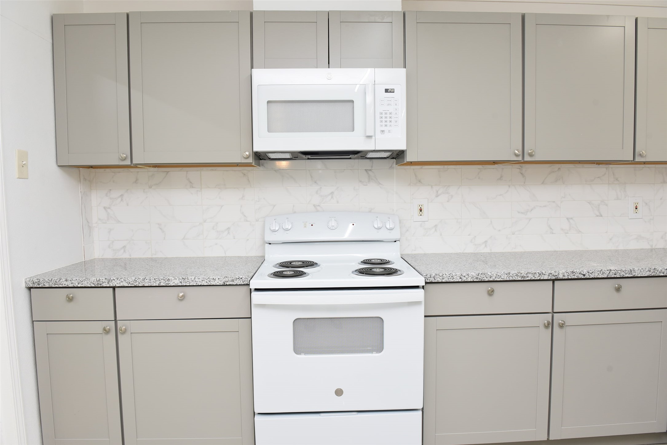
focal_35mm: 24
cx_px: 334
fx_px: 445
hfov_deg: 73.7
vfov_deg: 53.2
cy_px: 222
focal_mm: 24
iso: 900
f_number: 8
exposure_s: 1/60
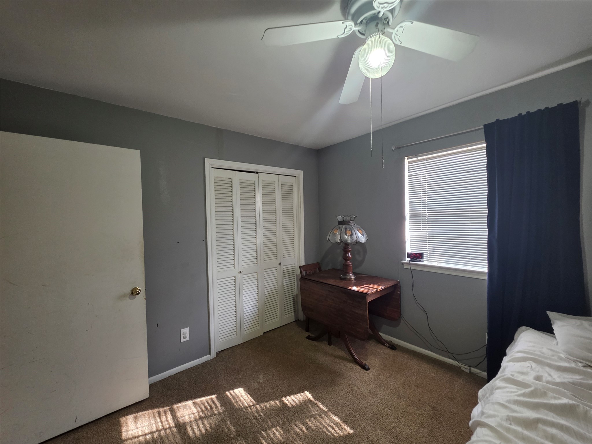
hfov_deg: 106.2
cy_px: 222
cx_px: 296
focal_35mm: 13
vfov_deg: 89.9
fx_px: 222
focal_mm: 2.2
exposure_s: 1/60
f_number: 1.9
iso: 250
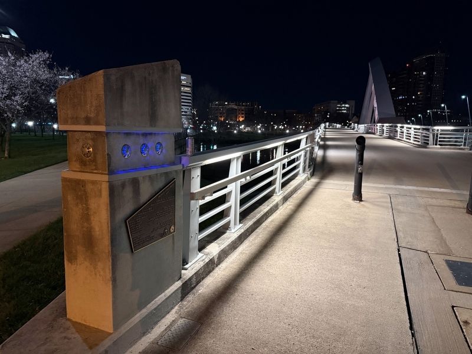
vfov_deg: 56.8
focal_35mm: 24
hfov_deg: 71.6
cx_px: 236
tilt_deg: -4.3
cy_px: 177
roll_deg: -1.1
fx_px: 327
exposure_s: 1/40
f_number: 1.78
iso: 640
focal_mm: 6.76
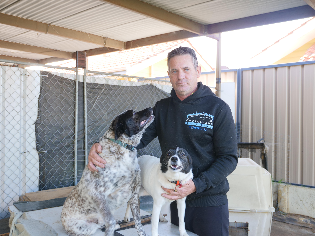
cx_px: 158
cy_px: 118
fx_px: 309
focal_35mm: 34
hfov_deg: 54.0
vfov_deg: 41.8
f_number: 2.8
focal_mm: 17
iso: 200
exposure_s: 1/80
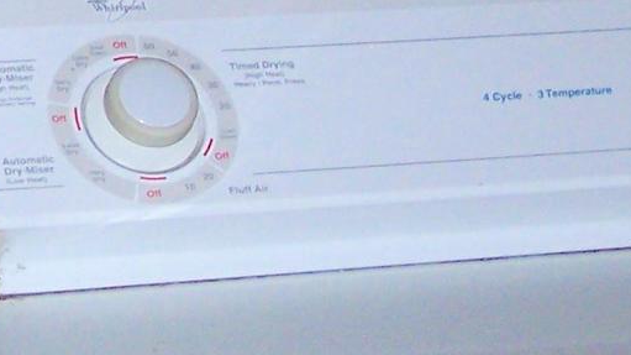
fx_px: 2776
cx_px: -113
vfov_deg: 7.2
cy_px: -80
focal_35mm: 166
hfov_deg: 12.7
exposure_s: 1/60
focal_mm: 6.3
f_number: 2.8
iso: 140
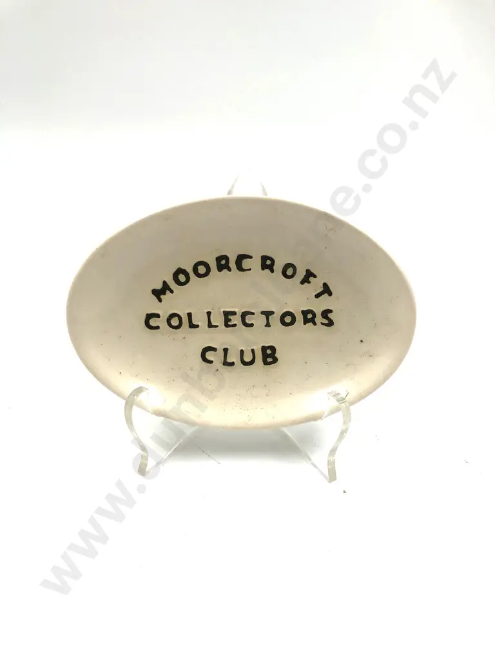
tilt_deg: -25.9
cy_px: 330
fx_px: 534
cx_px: 248
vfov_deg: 63.4
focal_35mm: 28
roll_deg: +0.0
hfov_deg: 49.7
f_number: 1.8
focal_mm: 3.99
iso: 20
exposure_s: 1/361
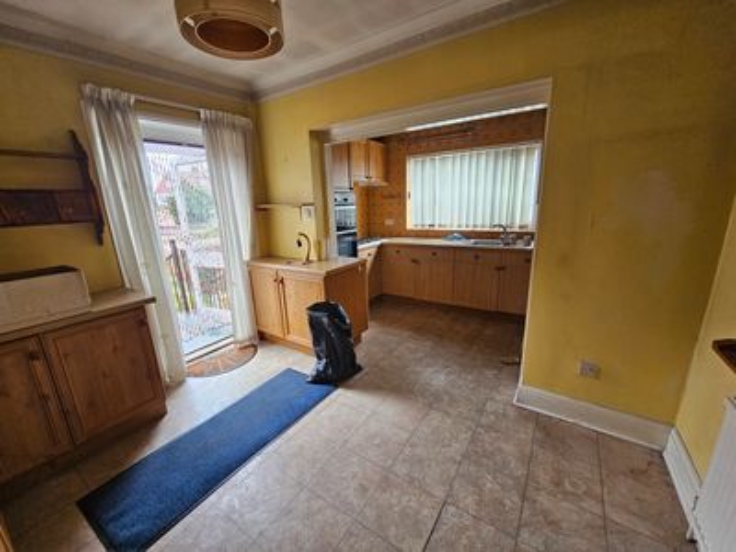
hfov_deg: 106.2
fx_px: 276
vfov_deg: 89.9
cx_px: 368
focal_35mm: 13
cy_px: 276
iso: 250
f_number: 2.2
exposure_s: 1/70.8
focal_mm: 2.2
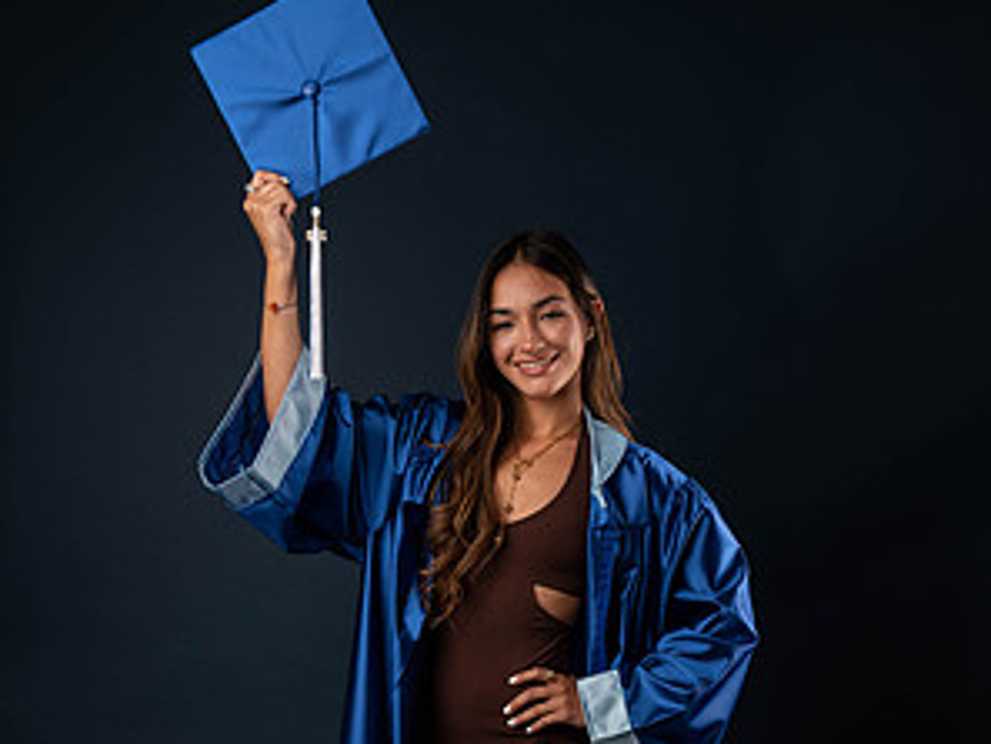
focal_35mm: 64
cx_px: 494
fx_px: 1833
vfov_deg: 22.3
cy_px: 697
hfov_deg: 30.3
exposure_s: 1/100
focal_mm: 44
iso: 200
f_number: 5.6
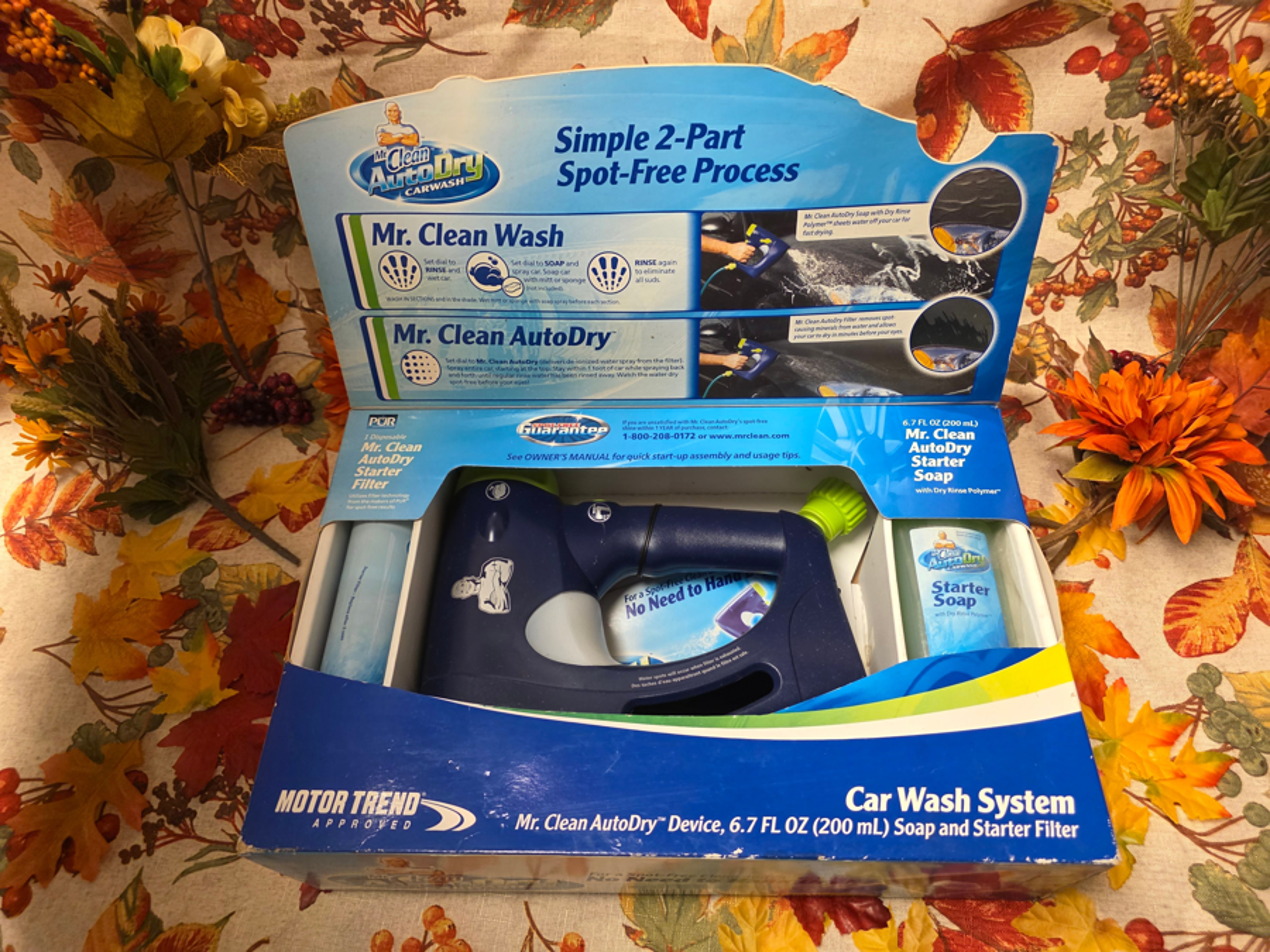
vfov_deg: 58.9
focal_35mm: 23
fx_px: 844
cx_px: 635
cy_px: 476
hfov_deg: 73.9
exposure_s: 1/120
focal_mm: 6.3
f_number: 1.7
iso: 500
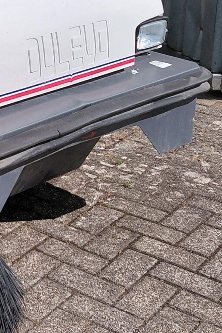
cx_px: -140
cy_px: -15
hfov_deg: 14.5
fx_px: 795
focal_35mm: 86
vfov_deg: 22.6
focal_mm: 4.69
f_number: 1.8
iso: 50
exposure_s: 1/4472
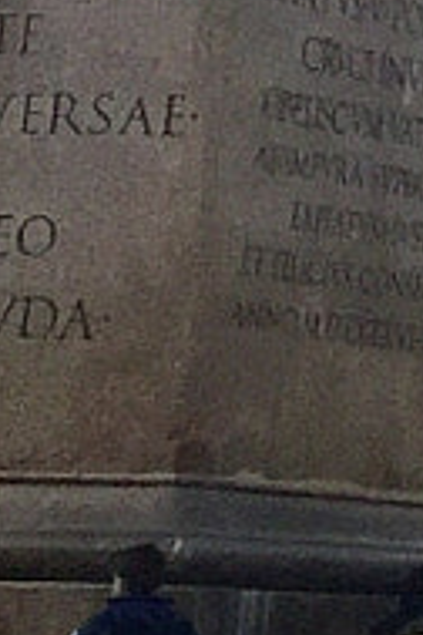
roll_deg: -2.0
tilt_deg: +9.8
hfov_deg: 4.1
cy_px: -108
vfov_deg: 8.0
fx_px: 4512
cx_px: 2669
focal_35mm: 256
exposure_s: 1/3597
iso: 32
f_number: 2.2
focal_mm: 4.15
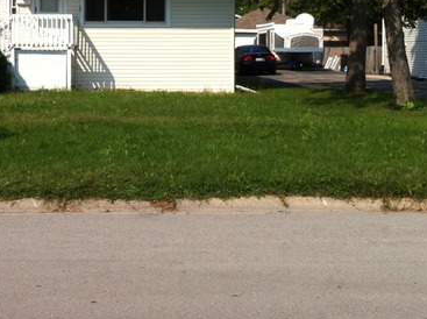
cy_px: 59
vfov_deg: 23.6
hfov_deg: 31.5
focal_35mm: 61
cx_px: 144
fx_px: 751
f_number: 2.8
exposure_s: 1/1436
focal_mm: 3.85
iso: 80
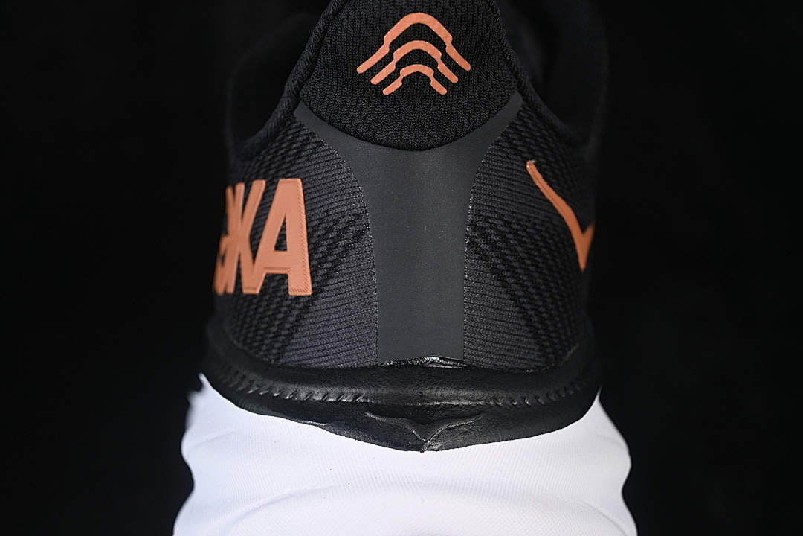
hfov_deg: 27.0
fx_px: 1673
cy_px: 268
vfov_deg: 18.2
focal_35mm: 75
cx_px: 402
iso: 160
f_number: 6.3
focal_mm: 50
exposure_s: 1/50
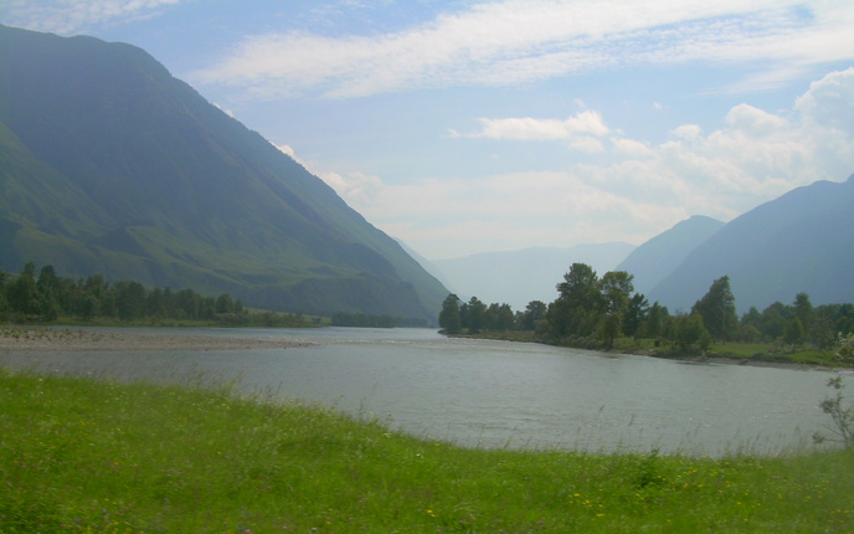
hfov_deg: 48.2
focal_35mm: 41
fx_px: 954
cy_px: 305
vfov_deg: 31.2
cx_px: 432
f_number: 4.6
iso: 50
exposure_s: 1/594
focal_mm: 6.3
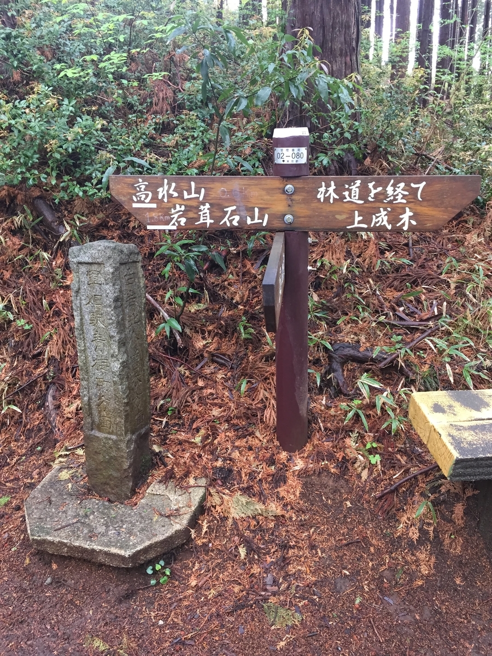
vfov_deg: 61.7
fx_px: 550
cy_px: 328
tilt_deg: -17.5
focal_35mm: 29
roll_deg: +2.0
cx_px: 246
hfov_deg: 48.2
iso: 100
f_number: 2.2
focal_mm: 4.15
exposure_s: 1/30
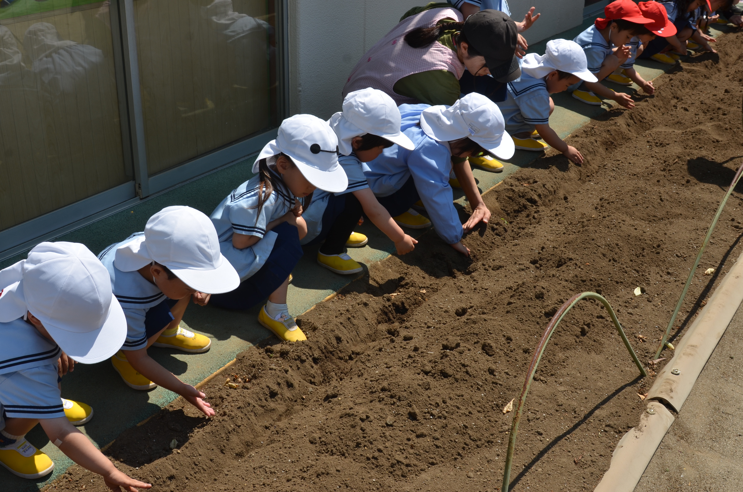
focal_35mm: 45
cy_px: 246
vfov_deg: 29.7
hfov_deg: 43.7
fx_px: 927
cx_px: 372
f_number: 8
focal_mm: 30
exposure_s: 1/250
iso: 110
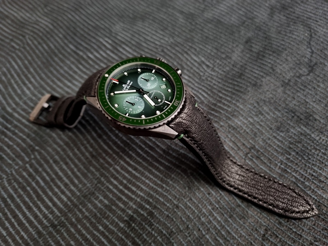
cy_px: 123
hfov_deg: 67.3
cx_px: 164
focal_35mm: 26
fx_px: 246
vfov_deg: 53.1
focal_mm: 5.4
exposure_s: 1/20
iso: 1600
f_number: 1.8
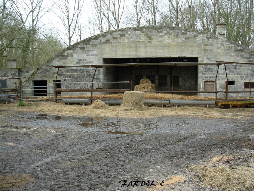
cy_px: 96
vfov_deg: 37.7
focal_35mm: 38
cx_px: 127
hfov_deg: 49.0
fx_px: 279
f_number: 2.9
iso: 50
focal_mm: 6.3
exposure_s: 1/87.9
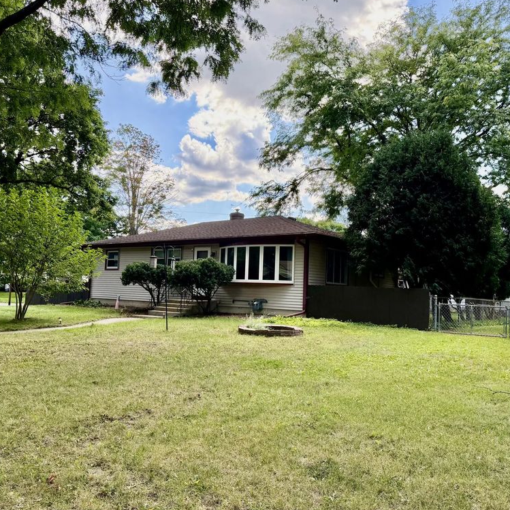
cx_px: 242
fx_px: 483
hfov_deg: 55.6
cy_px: 251
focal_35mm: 29
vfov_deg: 55.6
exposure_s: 1/1410
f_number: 1.78
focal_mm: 6.76
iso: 100
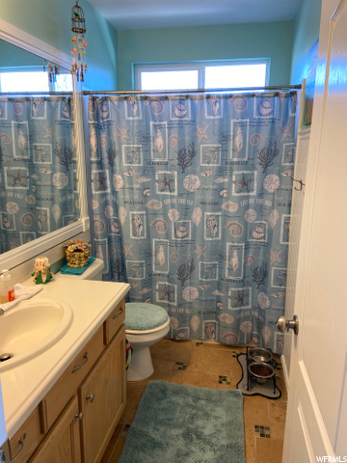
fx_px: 348
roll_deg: -0.5
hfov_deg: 53.1
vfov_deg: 67.3
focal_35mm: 26
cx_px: 174
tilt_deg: -12.9
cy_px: 232
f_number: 1.8
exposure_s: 1/60
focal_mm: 4.25
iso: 64
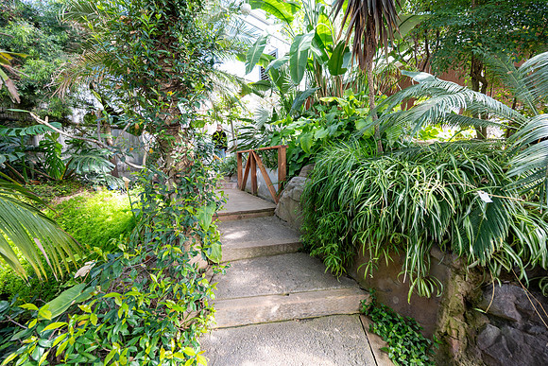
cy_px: 183
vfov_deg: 81.2
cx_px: 274
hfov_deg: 104.2
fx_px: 213
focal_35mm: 14
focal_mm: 14
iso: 320
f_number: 4
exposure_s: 1/160
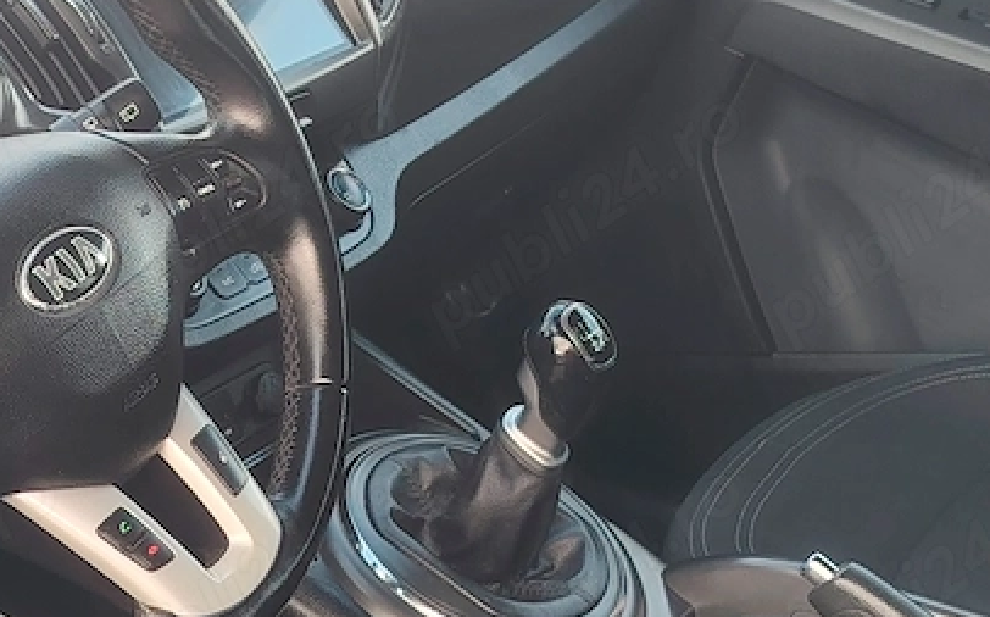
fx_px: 2480
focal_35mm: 92
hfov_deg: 22.6
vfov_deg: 14.2
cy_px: 298
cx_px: 412
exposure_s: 1/100
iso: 184
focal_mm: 5.25
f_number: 1.75
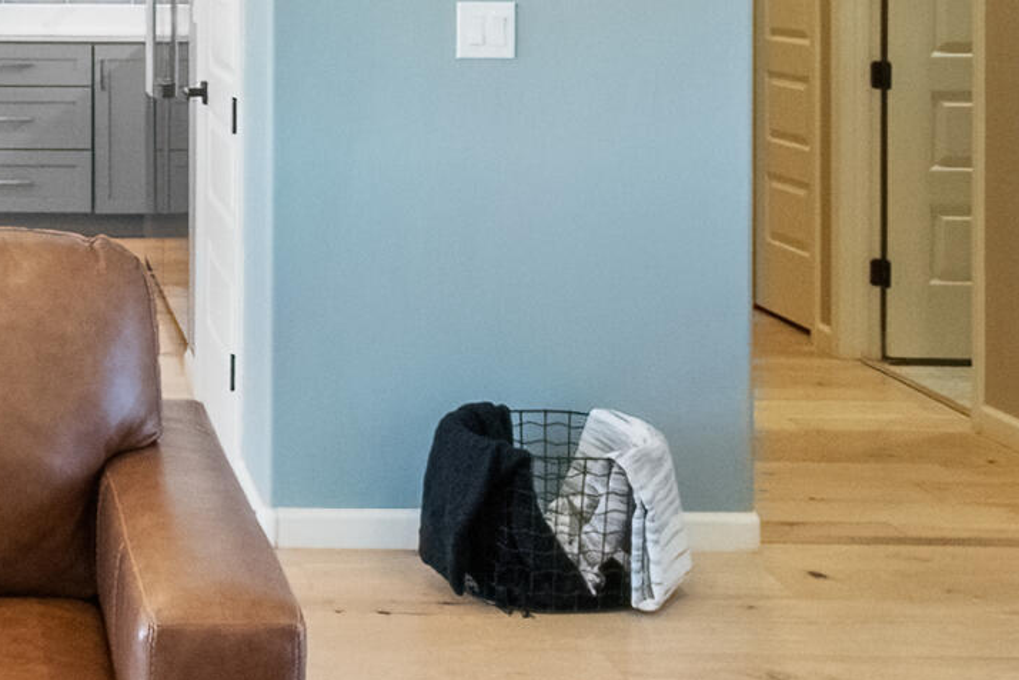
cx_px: -36
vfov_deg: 20.3
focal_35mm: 63
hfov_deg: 29.5
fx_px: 1783
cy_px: -114
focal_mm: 10
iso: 1600
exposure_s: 1/4
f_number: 22
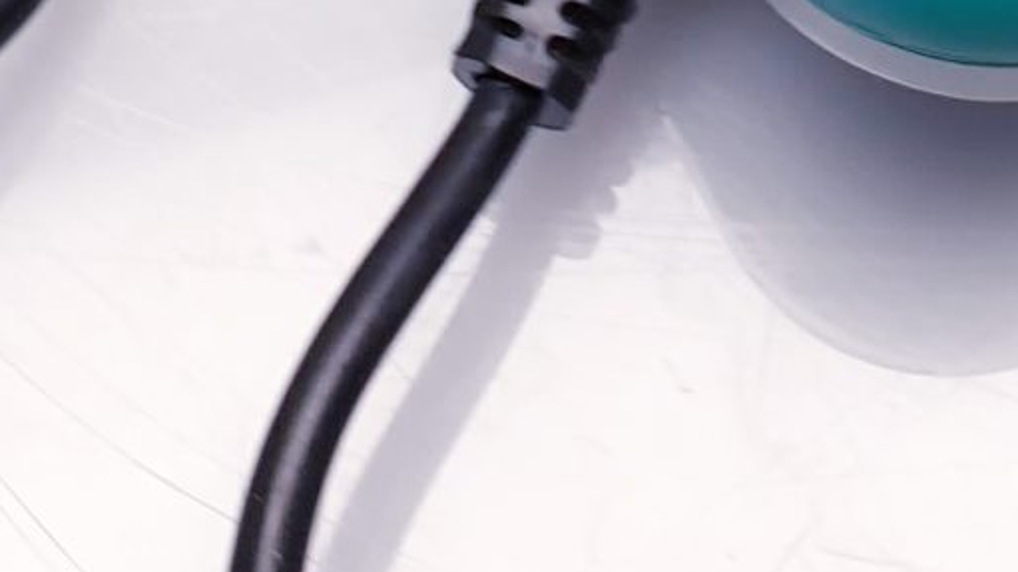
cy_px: -993
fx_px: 3832
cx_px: 986
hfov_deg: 14.9
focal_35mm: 142
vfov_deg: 7.7
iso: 64
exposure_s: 1/50
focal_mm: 4.3
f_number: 2.4
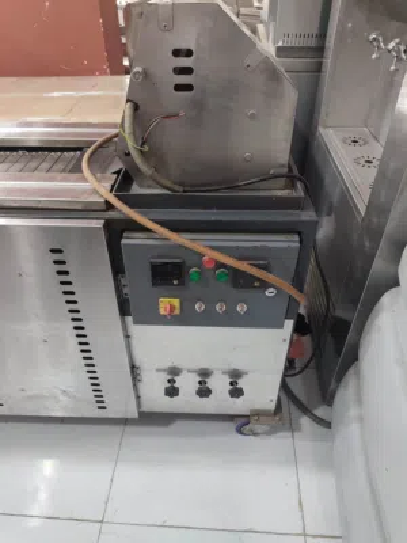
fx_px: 361
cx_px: 204
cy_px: 272
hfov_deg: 58.9
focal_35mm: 23
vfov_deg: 73.9
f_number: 1.65
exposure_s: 1/34.6
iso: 500
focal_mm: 6.19
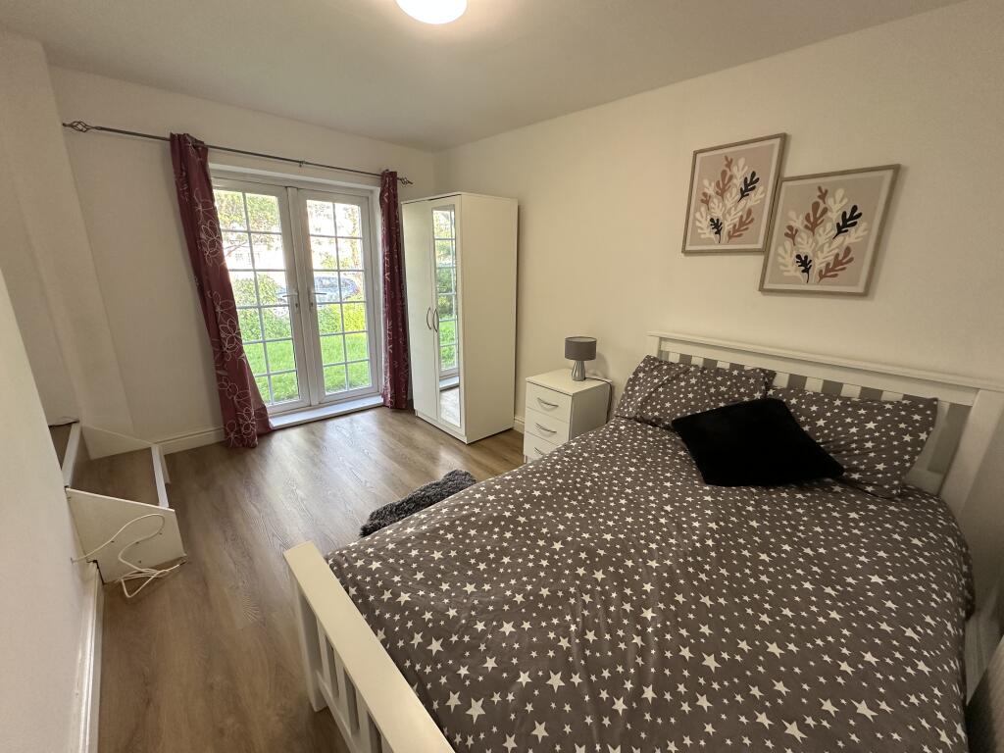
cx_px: 502
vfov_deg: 85.7
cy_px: 376
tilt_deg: -16.3
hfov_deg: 102.1
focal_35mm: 14
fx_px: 406
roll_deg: -1.0
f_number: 2.2
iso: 200
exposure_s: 1/99
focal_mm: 2.22
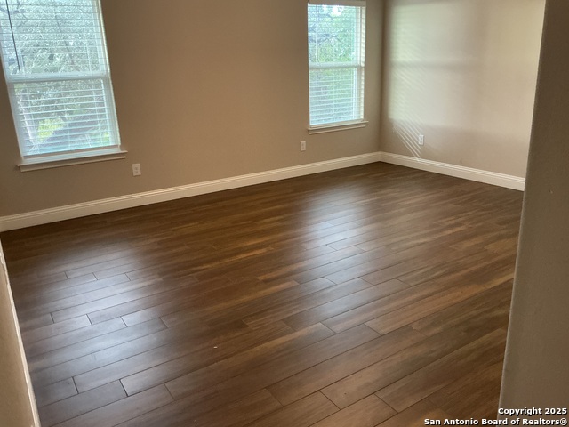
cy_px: 214
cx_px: 284
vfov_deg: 48.2
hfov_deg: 61.7
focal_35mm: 29
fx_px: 477
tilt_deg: -18.5
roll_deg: +1.3
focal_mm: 3
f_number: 1.8
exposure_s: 1/60
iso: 250
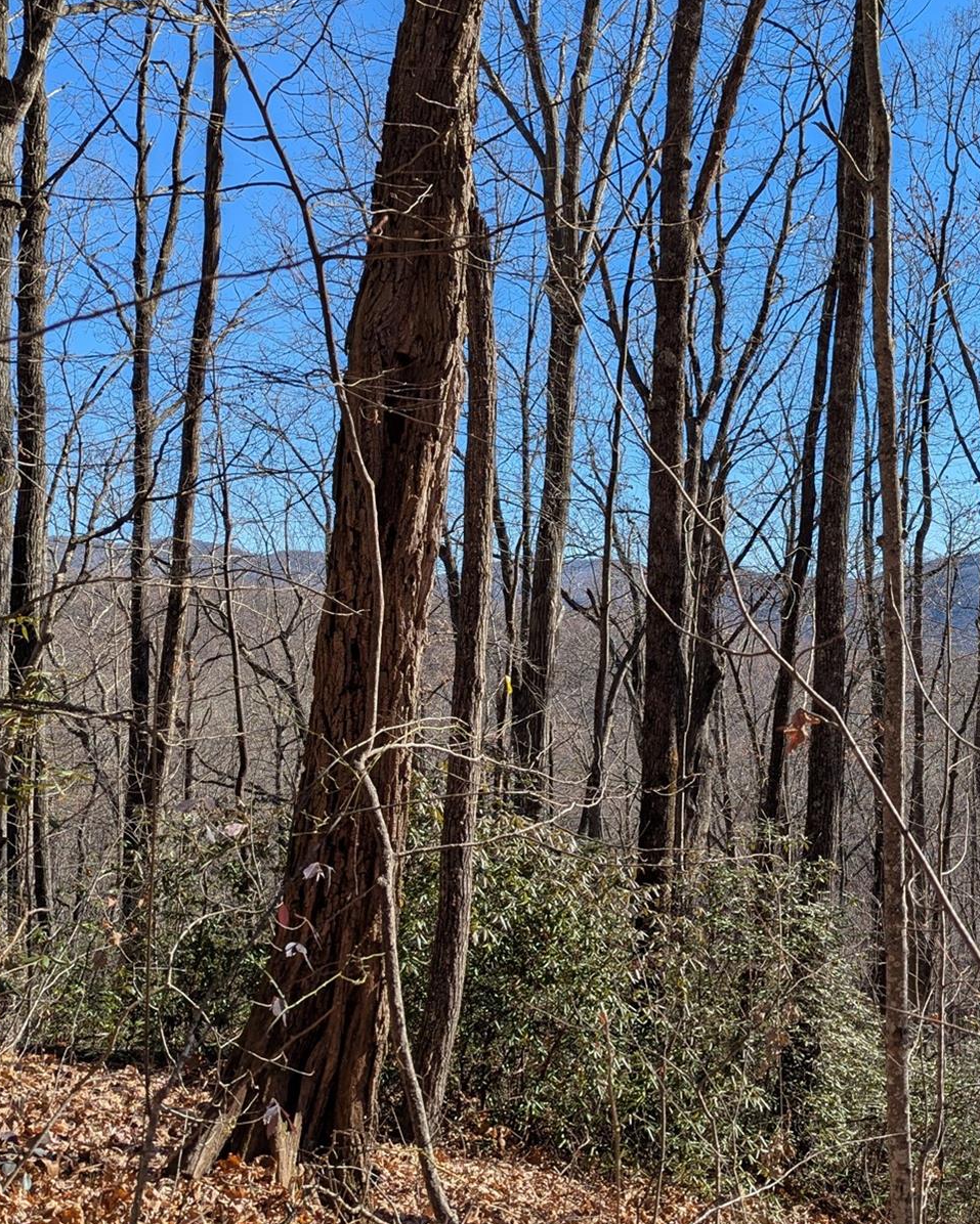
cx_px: 656
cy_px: 600
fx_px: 1450
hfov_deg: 36.9
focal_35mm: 40
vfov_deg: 45.8
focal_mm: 6.81
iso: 41
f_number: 1.85
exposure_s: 1/1414
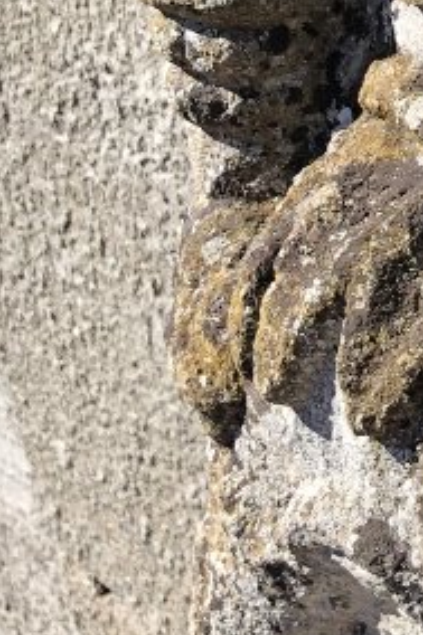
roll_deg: +2.2
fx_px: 2170
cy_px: -105
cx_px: 886
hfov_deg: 10.2
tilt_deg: -12.9
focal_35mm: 123
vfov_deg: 16.1
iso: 20
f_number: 1.8
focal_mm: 4
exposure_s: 1/1066
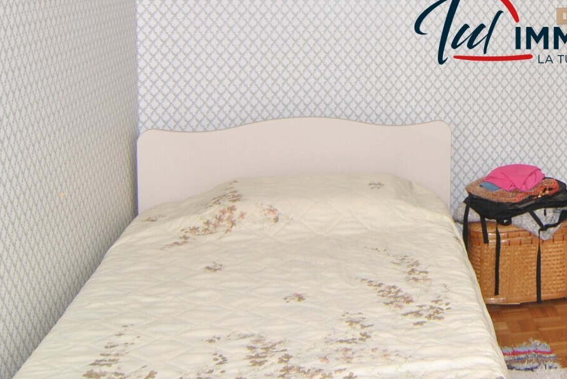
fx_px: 804
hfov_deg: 34.7
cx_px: 586
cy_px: 31
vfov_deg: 25.6
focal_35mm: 51
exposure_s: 1/60
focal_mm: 12
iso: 200
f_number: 4
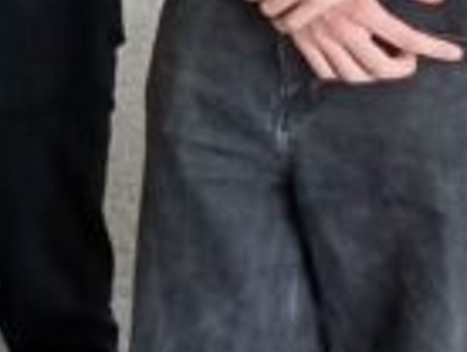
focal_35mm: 185
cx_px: -893
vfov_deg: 7.9
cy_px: -166
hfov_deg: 8.9
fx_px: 2500
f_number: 1.8
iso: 250
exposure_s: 1/50
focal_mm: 4.65
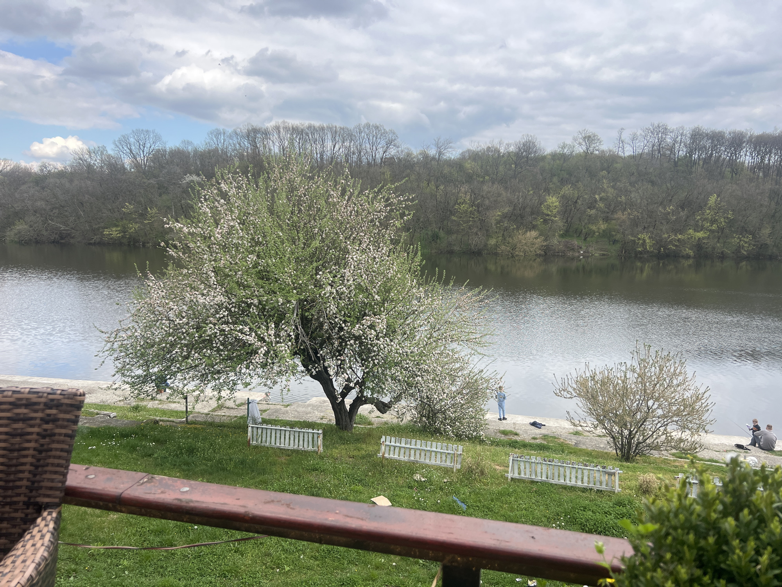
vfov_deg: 53.1
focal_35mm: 26
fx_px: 587
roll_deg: -1.1
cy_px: 294
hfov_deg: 67.3
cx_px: 391
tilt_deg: -7.2
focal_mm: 5.7
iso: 50
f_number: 1.5
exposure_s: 1/1779
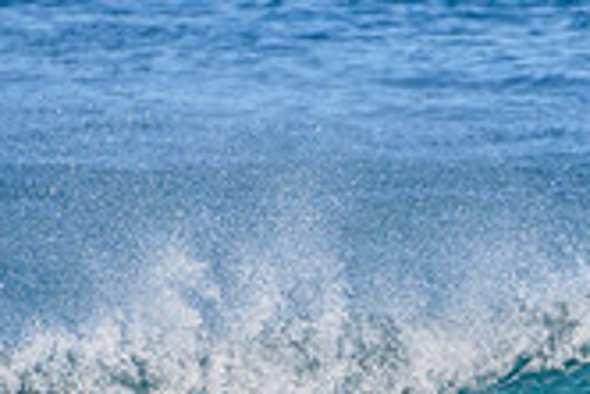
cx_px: 753
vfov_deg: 0.5
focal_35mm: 2616
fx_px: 42910
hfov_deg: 0.8
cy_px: 524
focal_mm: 500
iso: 360
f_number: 5.6
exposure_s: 1/2000
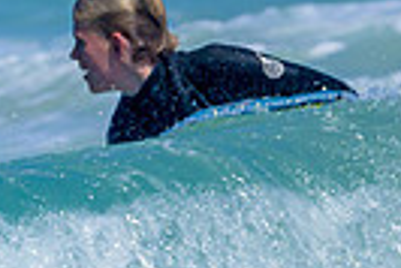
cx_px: -468
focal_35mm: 2724
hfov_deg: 0.8
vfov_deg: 0.5
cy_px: 496
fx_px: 30375
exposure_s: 1/2000
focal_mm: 460
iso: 720
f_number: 11
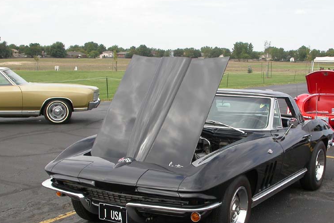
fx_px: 501
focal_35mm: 54
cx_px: 198
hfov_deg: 36.7
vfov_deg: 24.9
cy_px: 151
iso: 100
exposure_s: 1/209
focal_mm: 7.85
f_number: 6.7
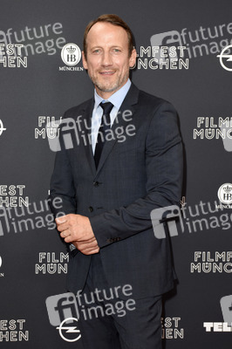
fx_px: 610
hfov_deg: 21.5
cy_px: 174
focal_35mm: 63
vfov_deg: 31.9
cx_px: 116
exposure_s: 1/100
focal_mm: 42
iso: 400
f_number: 6.3
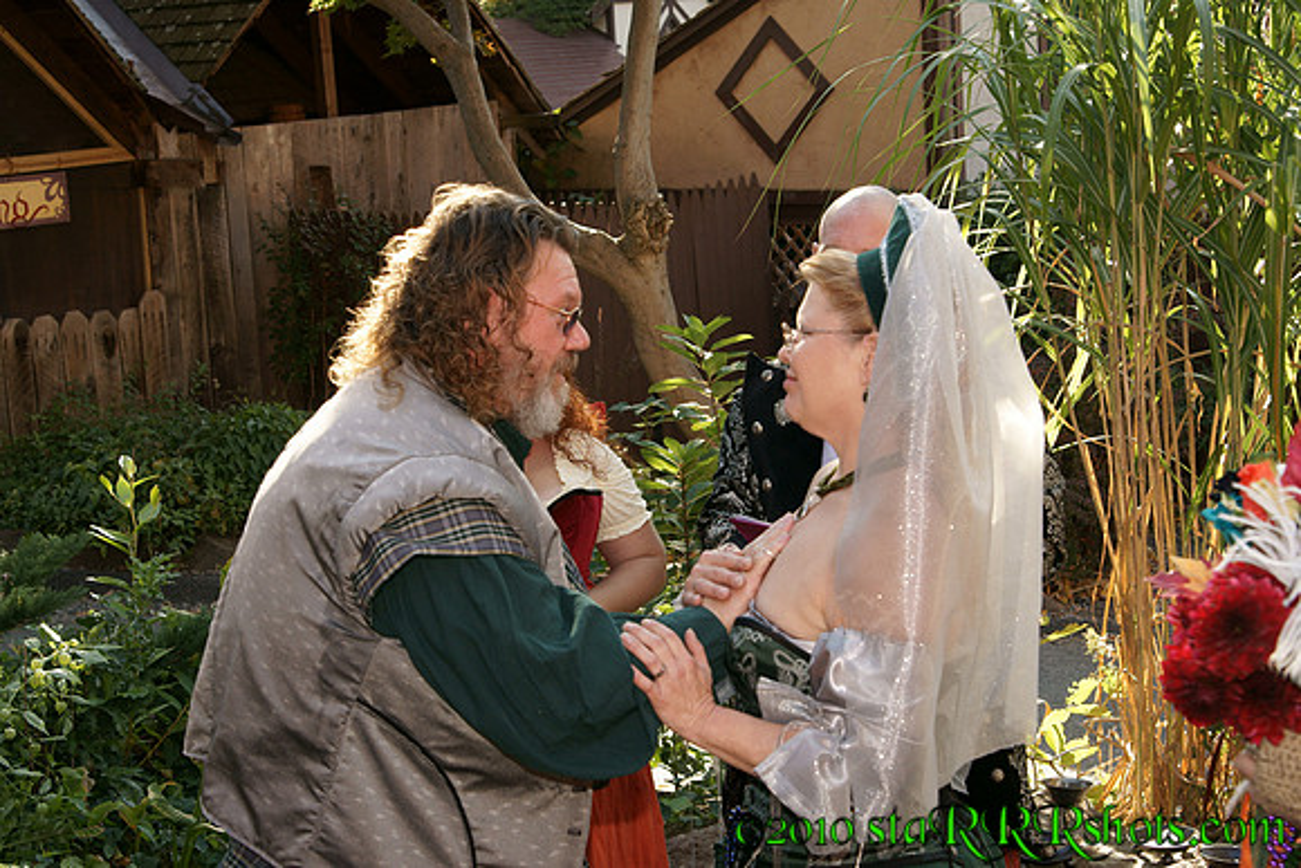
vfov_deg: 22.6
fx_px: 2169
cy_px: 434
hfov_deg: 33.4
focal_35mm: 60
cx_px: 650
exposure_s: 1/160
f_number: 6.3
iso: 400
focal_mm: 40
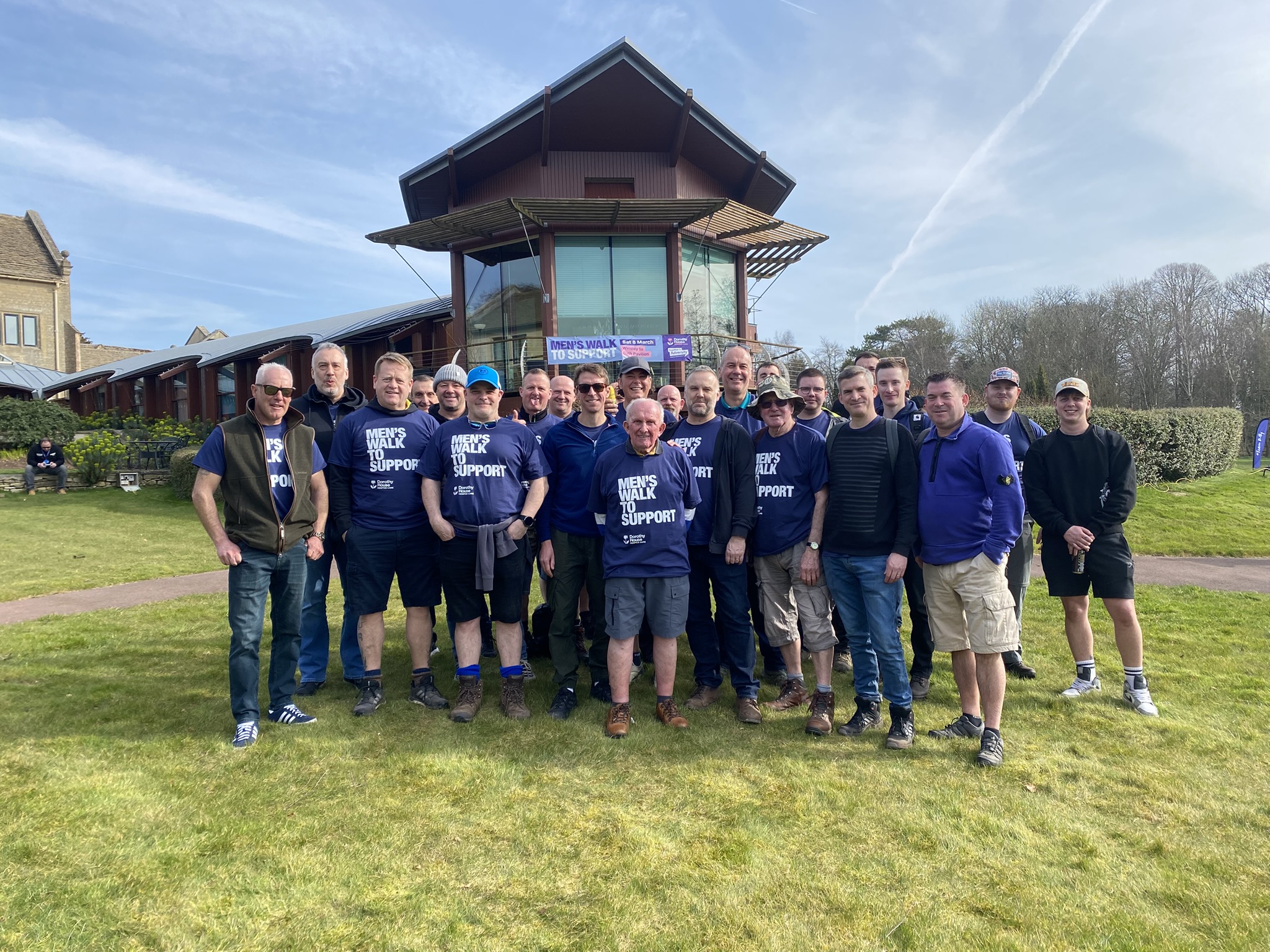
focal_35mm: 26
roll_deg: +2.2
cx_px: 635
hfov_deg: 67.3
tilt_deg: -1.0
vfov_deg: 53.1
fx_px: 954
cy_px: 476
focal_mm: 4.25
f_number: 1.8
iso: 32
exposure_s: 1/1362
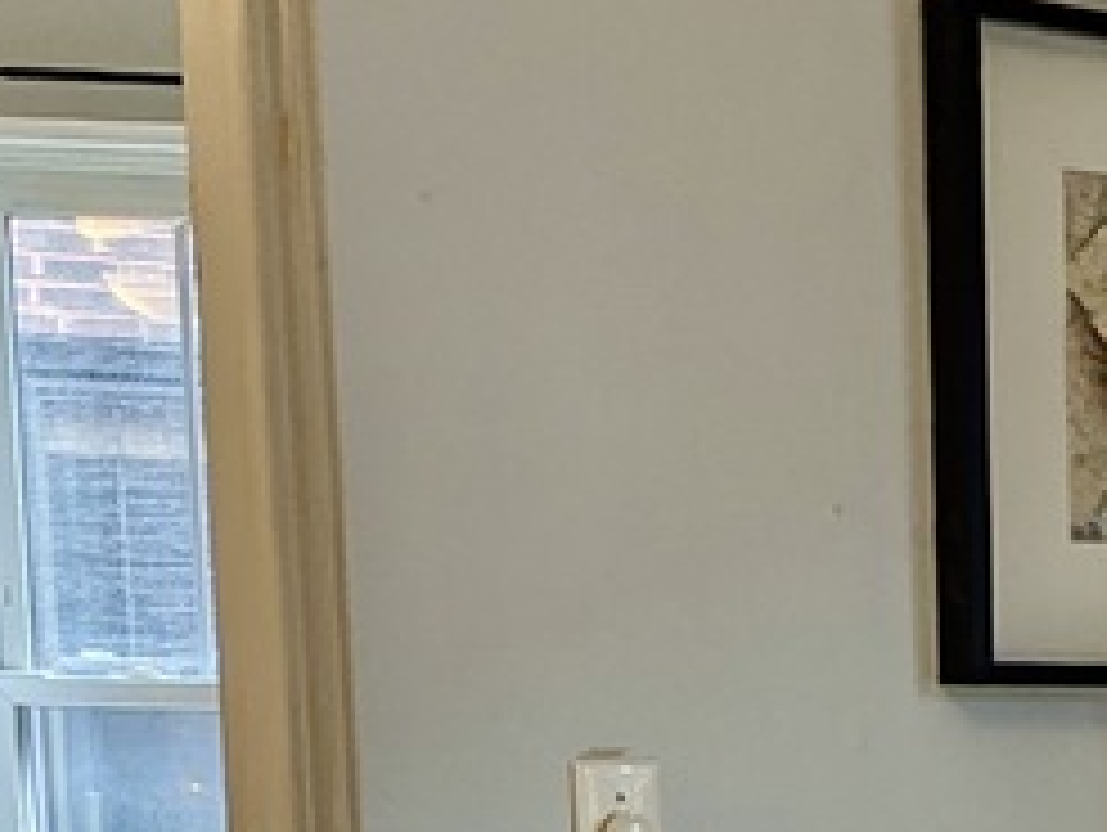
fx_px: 4481
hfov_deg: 12.1
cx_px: 2367
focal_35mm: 140
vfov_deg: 10.3
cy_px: 1232
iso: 65
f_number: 1.85
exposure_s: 1/60
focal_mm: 6.81
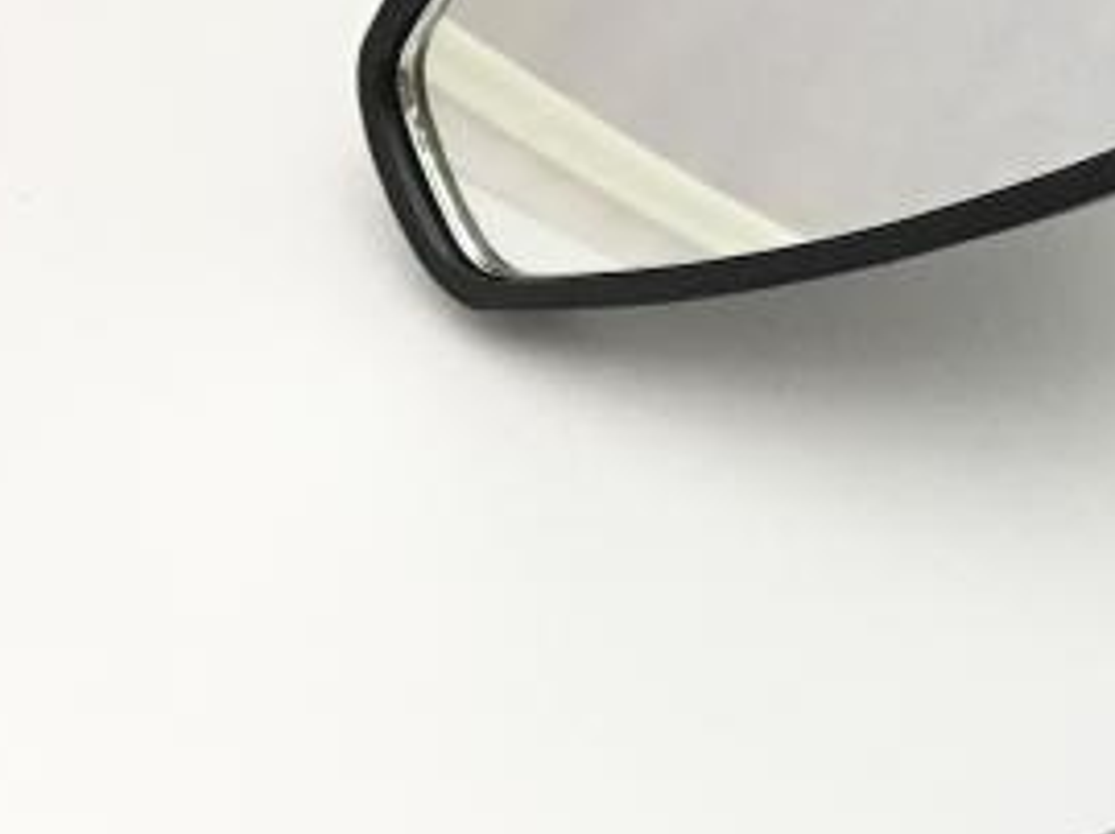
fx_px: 2768
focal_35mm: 86
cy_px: 367
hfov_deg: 20.1
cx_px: 1594
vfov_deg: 17.1
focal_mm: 4.15
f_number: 2.2
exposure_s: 1/30
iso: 125
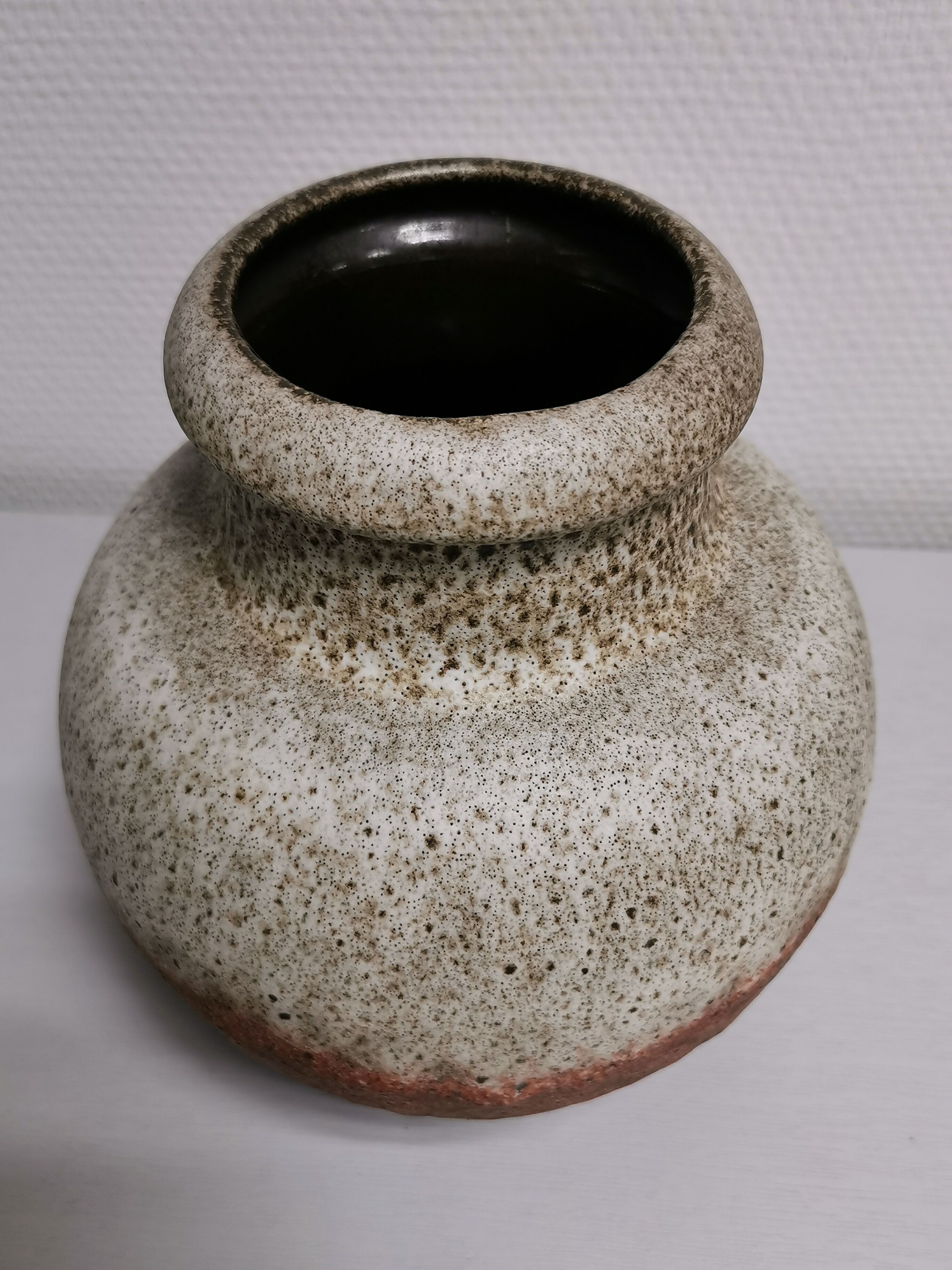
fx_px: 1320
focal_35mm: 36
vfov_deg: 51.4
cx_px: 476
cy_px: 635
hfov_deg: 39.7
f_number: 1.8
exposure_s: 1/100
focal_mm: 5.58
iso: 160
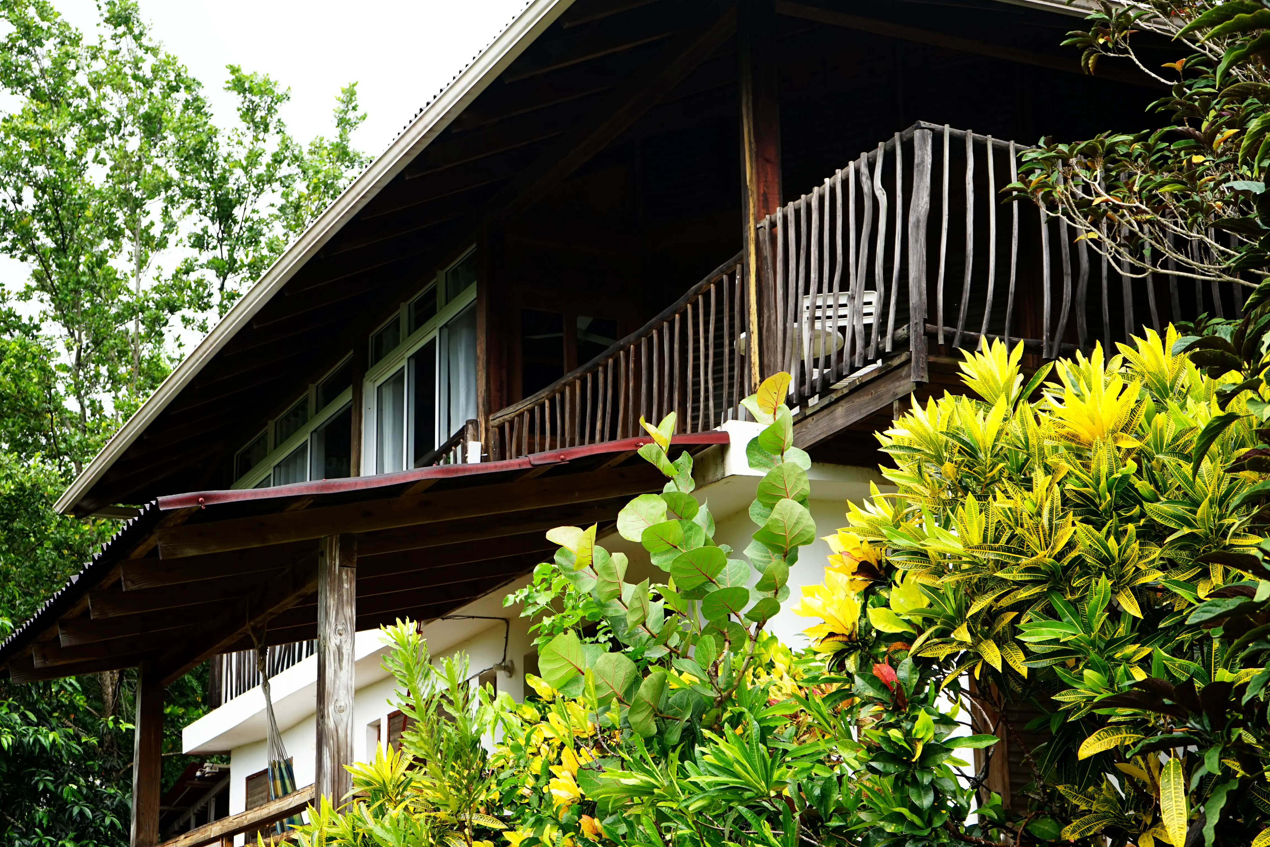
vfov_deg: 21.6
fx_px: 2222
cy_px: 465
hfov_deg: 31.9
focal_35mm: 63
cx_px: 591
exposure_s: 1/60
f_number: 5
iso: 100
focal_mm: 48
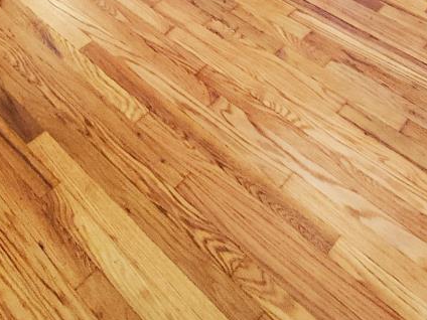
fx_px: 567
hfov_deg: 40.6
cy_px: -207
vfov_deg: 22.9
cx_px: 136
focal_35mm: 46
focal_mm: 1.8
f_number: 2.2
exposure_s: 1/59
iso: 500
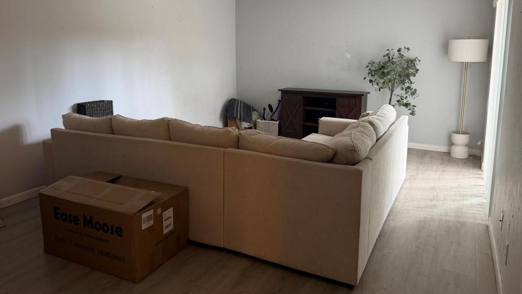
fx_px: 374
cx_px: 257
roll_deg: +0.6
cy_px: 111
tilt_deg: -9.0
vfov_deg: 42.6
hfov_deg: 69.9
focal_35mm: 27
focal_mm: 6.76
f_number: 1.78
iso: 250
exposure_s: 1/60
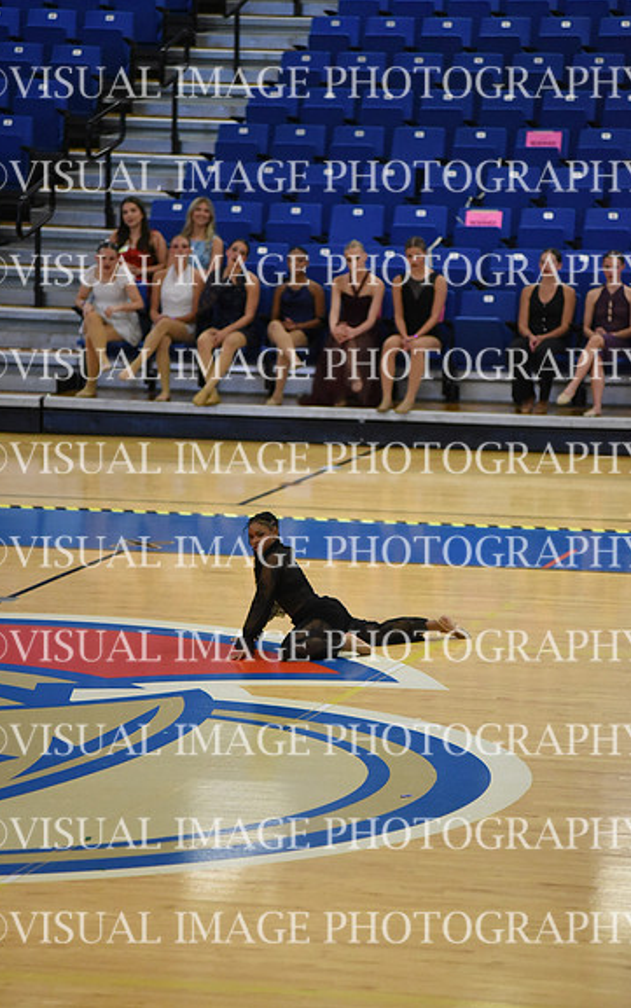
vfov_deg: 10.2
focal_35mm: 205
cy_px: 505
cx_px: 312
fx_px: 5636
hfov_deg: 6.4
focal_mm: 200
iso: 8000
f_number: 2.8
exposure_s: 1/1000
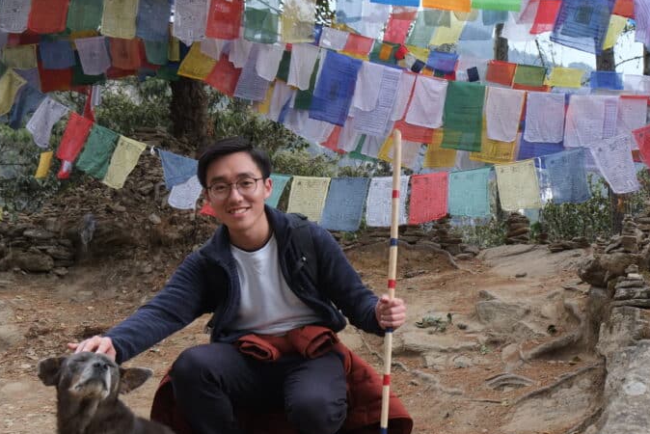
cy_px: 280
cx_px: 423
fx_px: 741
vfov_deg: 32.5
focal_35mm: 41
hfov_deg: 46.8
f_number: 4
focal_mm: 18
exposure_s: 1/550
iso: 640
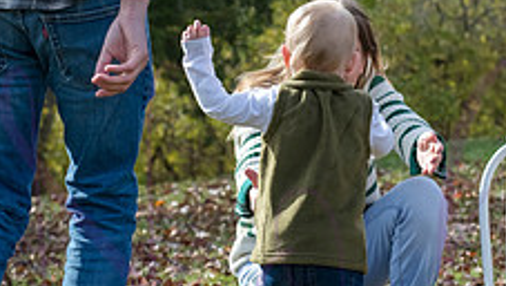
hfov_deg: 10.0
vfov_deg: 5.7
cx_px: 374
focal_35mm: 214
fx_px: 2873
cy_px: 99
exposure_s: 1/500
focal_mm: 80
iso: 400
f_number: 7.1
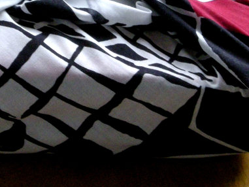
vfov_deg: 7.4
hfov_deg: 9.8
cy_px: 43
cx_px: 67
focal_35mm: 201
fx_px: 1446
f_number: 5.6
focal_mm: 17
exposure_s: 1/32.8
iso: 400
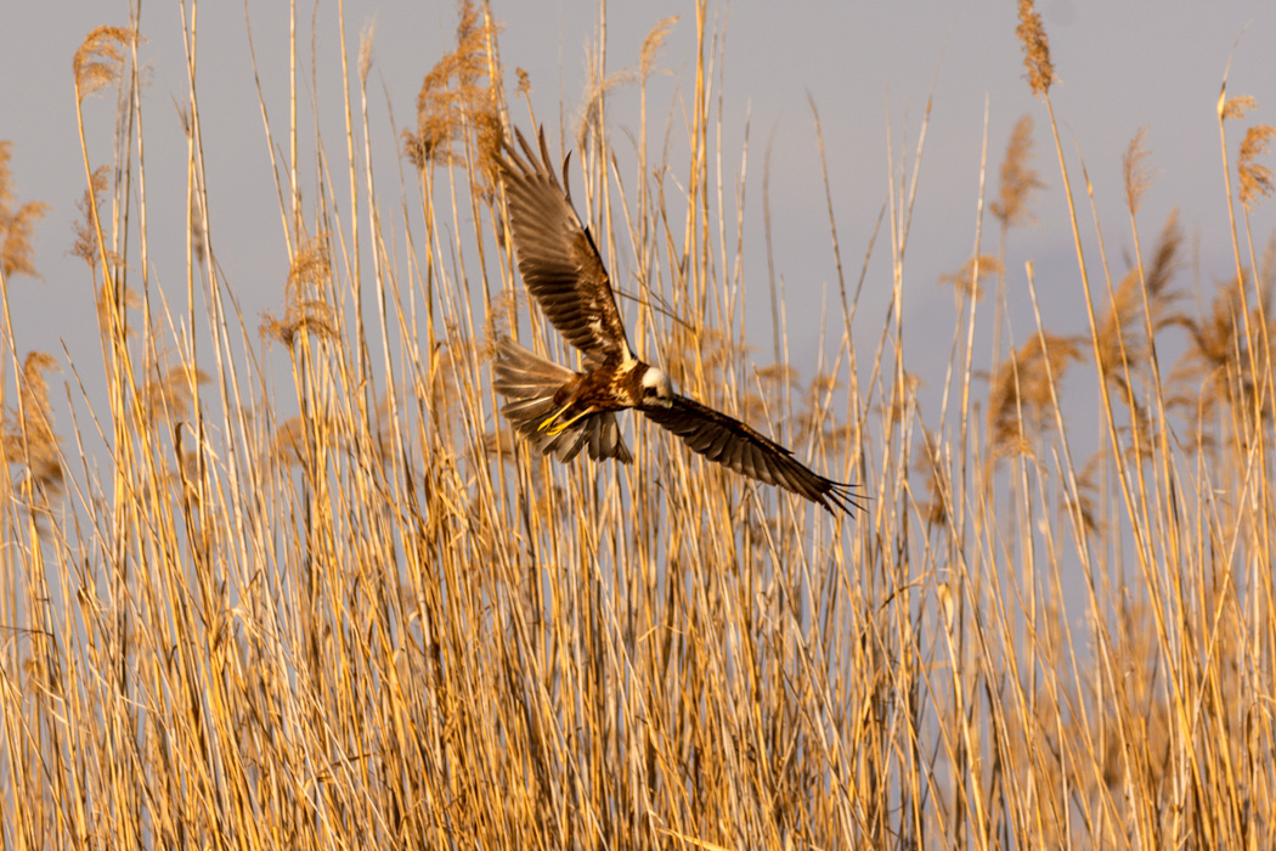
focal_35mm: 750
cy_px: 426
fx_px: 26581
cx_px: 638
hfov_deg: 2.7
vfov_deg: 1.8
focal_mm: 500
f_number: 6.3
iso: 125
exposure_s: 1/1000
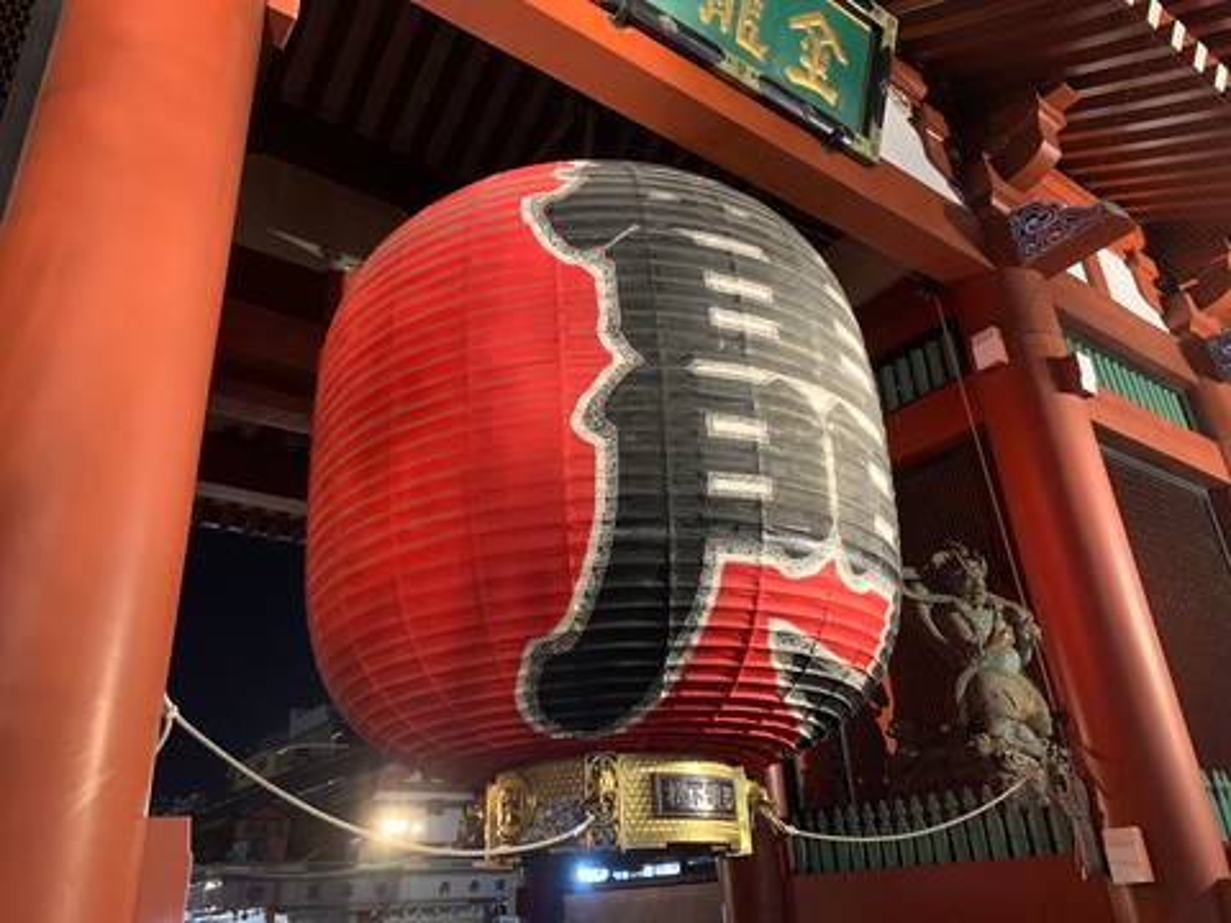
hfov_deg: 67.3
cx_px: 616
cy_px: 462
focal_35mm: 26
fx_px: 925
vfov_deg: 53.1
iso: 320
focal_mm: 4.25
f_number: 1.8
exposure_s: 1/25
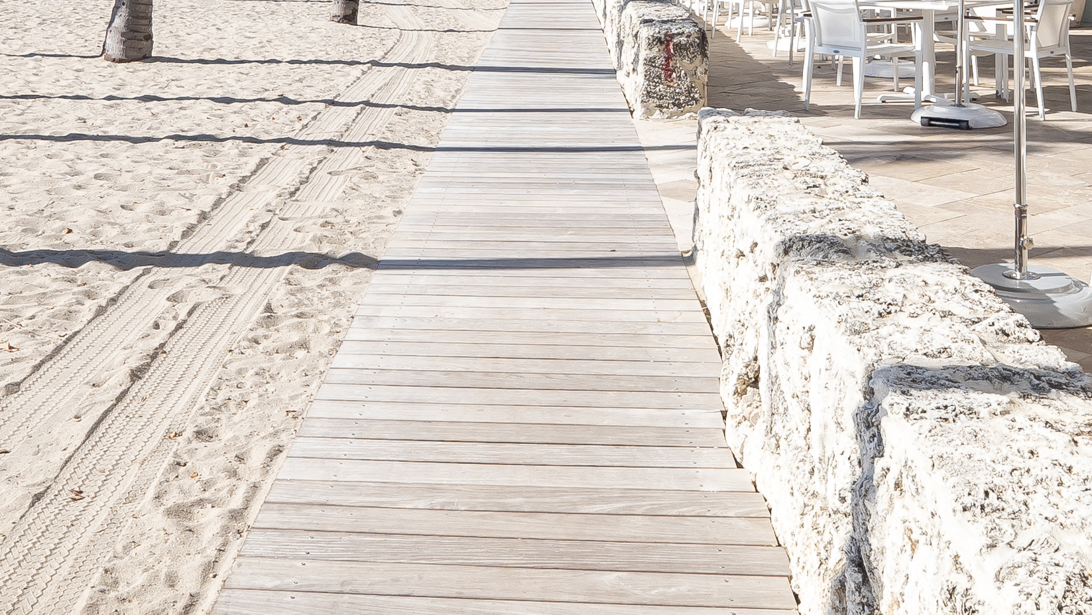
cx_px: 560
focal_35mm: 48
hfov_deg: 42.9
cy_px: -73
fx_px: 1390
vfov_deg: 23.3
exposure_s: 1/200
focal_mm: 7
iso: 100
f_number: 7.1
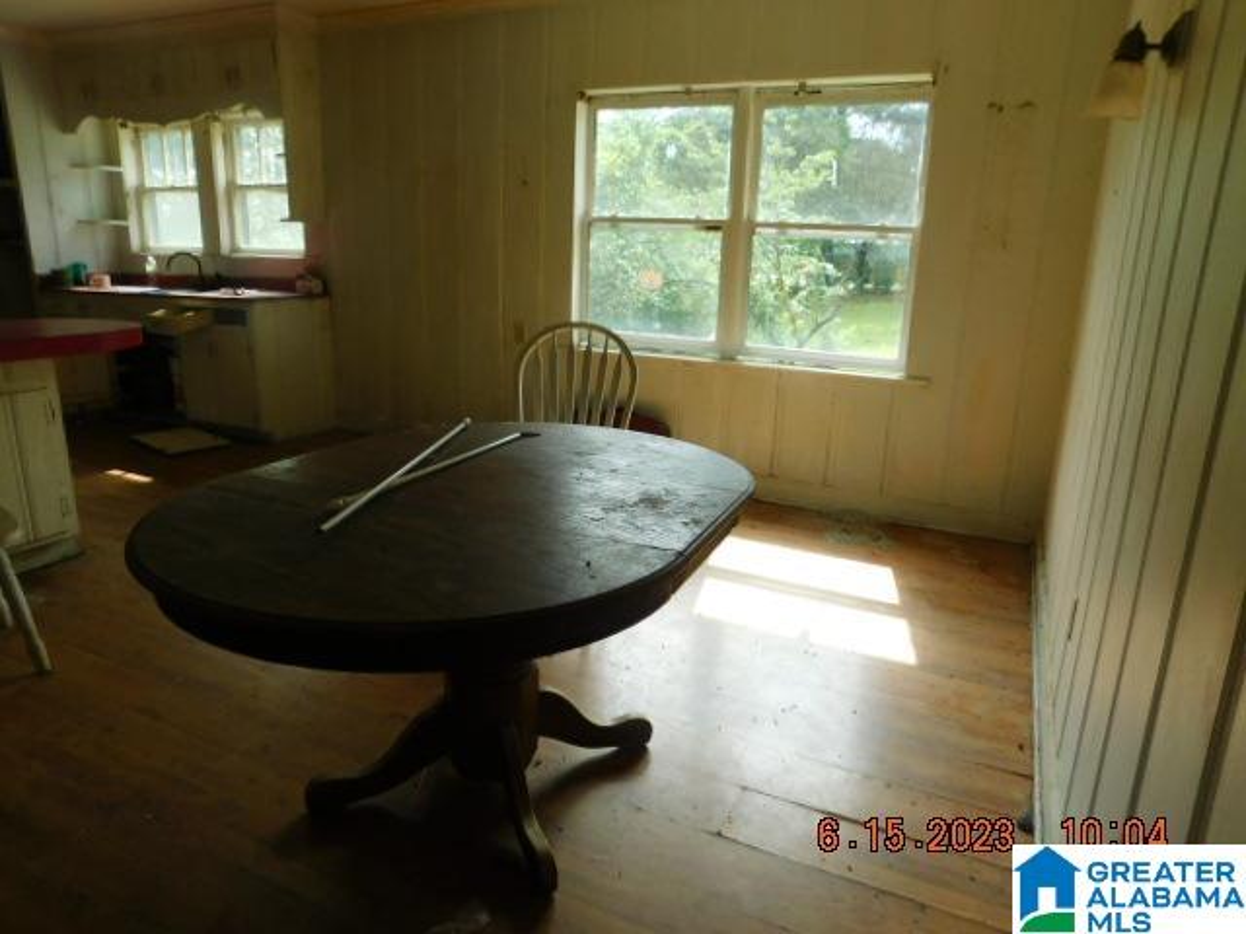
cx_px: 623
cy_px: 467
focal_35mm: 23
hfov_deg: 73.9
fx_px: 828
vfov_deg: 58.9
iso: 125
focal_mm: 4
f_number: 3
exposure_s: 1/200
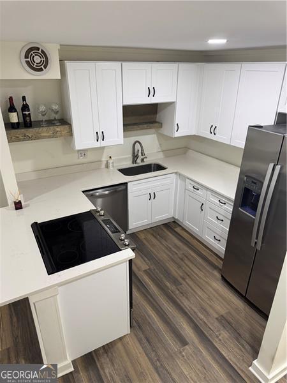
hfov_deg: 56.8
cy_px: 192
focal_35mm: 24
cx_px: 144
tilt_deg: -25.2
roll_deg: +0.4
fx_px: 265
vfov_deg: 71.6
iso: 200
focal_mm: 6.76
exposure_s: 1/87
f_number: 1.78
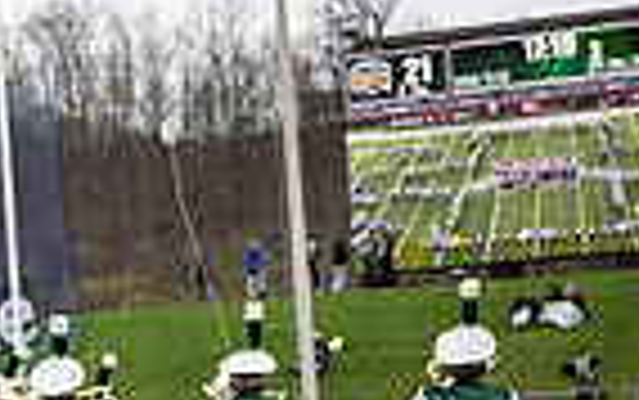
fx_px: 3416
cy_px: 488
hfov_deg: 10.0
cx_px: -576
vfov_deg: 6.7
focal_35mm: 196
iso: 160
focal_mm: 47
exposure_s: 1/500
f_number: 2.8
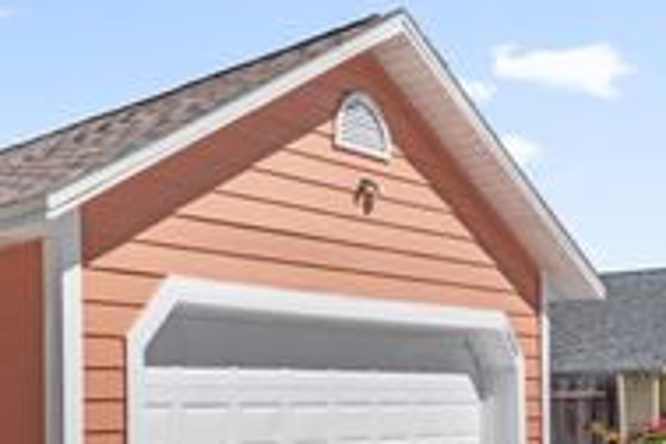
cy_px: 379
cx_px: -201
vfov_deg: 28.9
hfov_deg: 32.6
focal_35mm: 45
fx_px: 832
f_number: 22
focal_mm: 17
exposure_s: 1/2000
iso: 125
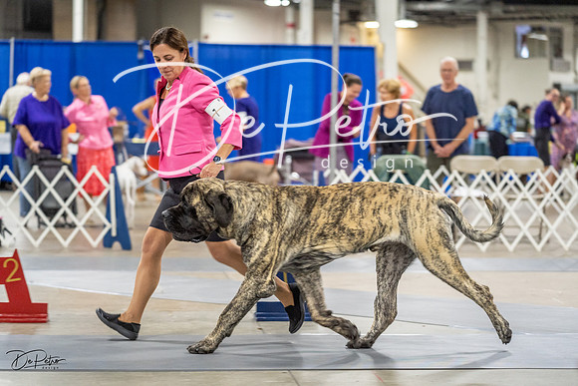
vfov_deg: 13.4
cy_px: 193
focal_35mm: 102
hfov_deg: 20.0
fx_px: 1638
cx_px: 289
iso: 3200
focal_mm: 102
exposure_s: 1/160
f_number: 2.8
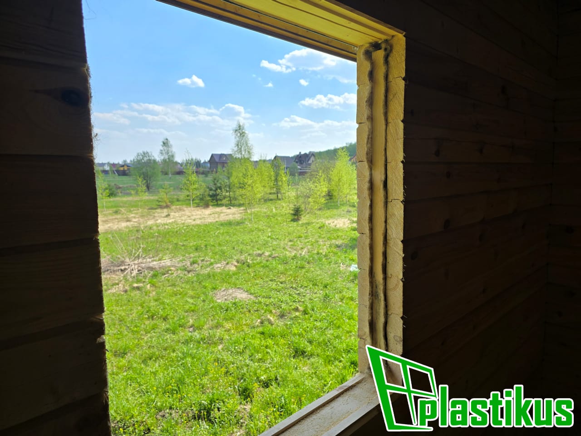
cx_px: 290
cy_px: 218
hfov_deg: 73.9
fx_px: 386
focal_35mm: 23
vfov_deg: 58.9
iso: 12
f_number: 1.7
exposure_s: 1/611
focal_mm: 6.3
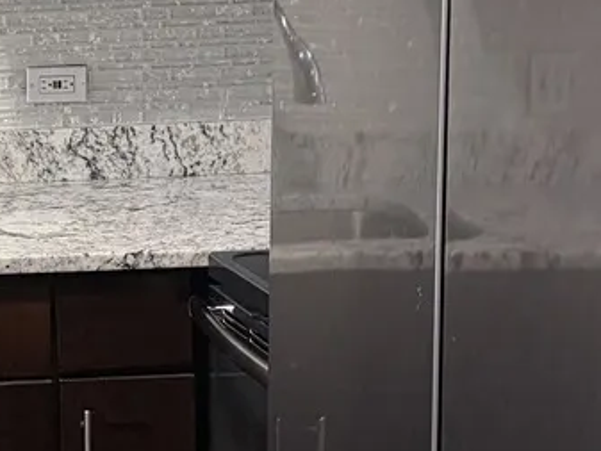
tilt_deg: -6.3
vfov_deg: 13.2
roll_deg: +3.9
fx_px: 1928
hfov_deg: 15.0
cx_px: -540
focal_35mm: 111
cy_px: 57
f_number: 1.6
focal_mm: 5.96
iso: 125
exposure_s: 1/60
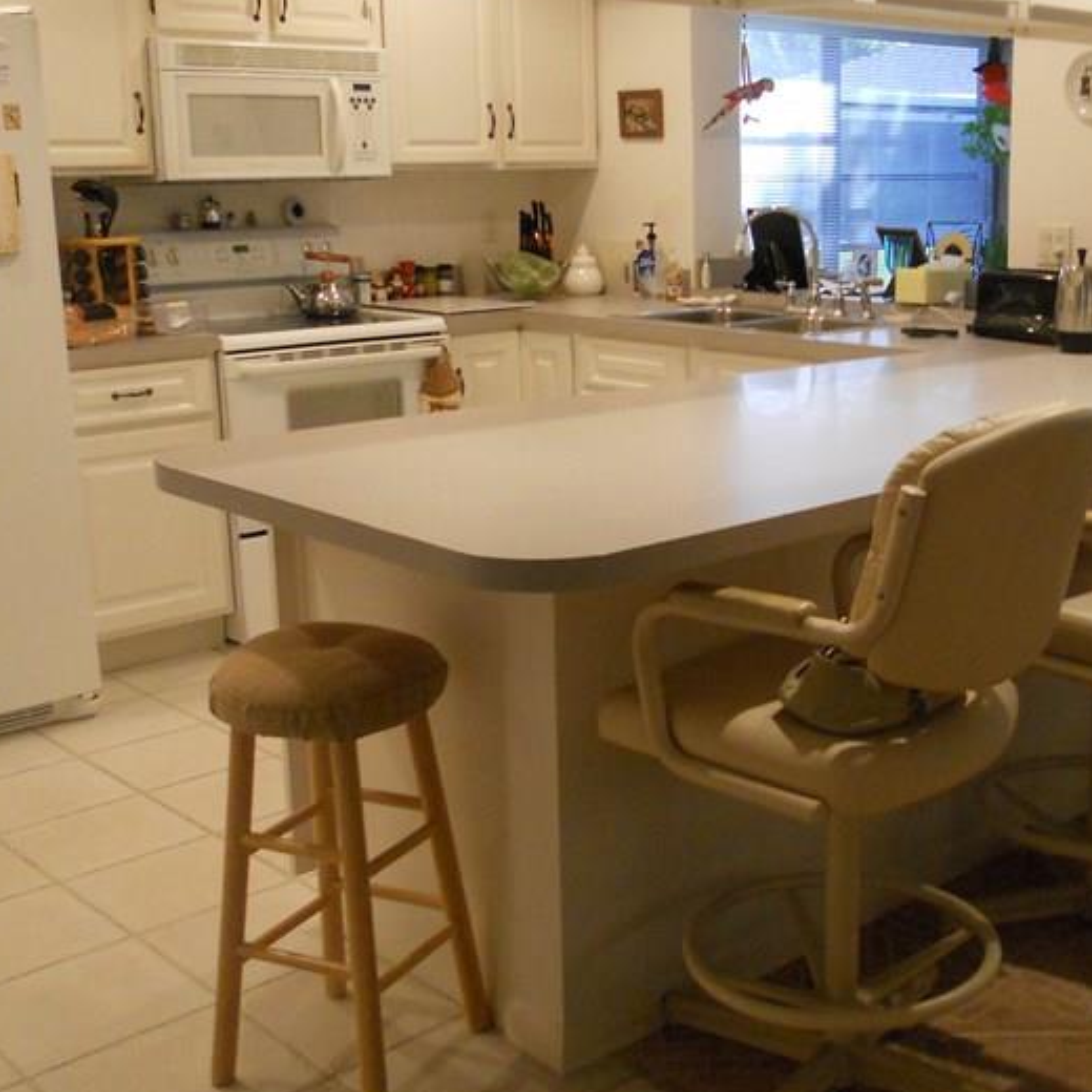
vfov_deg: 36.0
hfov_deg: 35.5
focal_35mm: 47
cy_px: 485
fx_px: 1677
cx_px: 783
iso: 400
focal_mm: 4.9
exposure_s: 1/30
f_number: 3.2
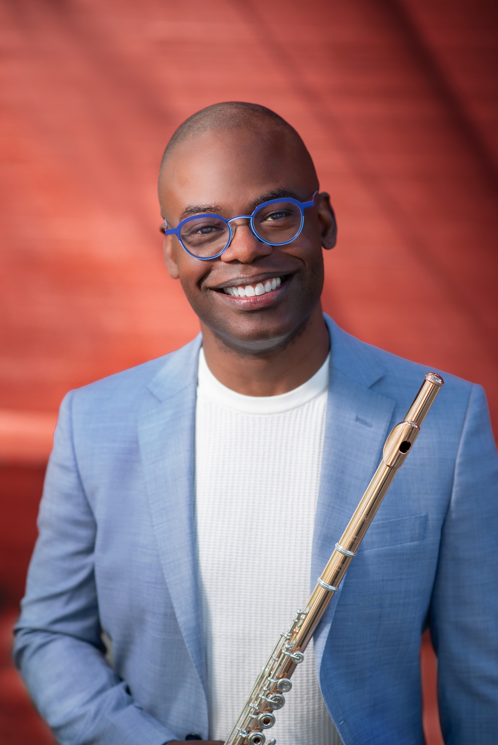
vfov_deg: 23.9
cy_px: 372
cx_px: 249
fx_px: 1762
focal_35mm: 85
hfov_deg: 16.1
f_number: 2.5
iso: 50
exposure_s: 1/250
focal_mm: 85
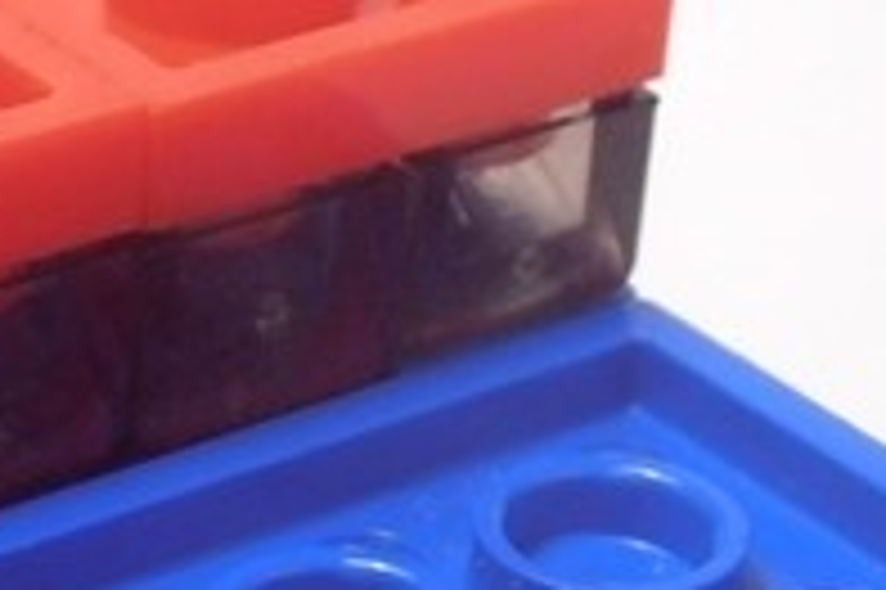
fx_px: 4328
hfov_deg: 11.5
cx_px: -58
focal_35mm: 176
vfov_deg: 7.8
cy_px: 579
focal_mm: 6.61
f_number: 3.9
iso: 80
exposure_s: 1/50
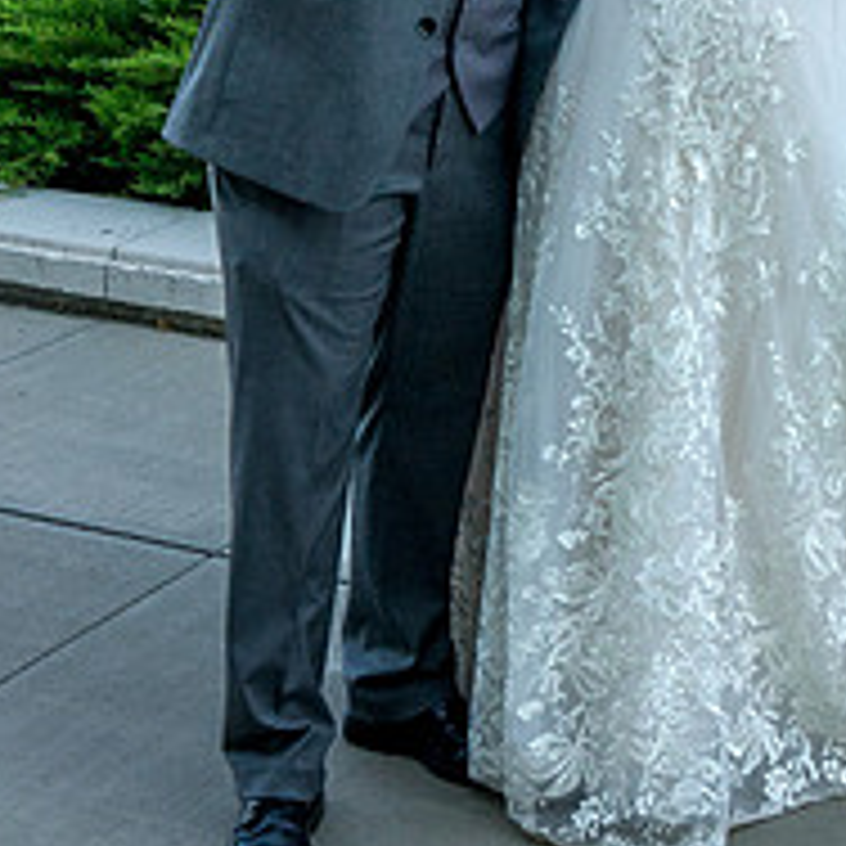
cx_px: 621
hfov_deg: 30.6
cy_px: 72
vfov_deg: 29.7
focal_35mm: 55
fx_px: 1521
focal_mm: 9.99
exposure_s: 1/640
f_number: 4
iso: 100
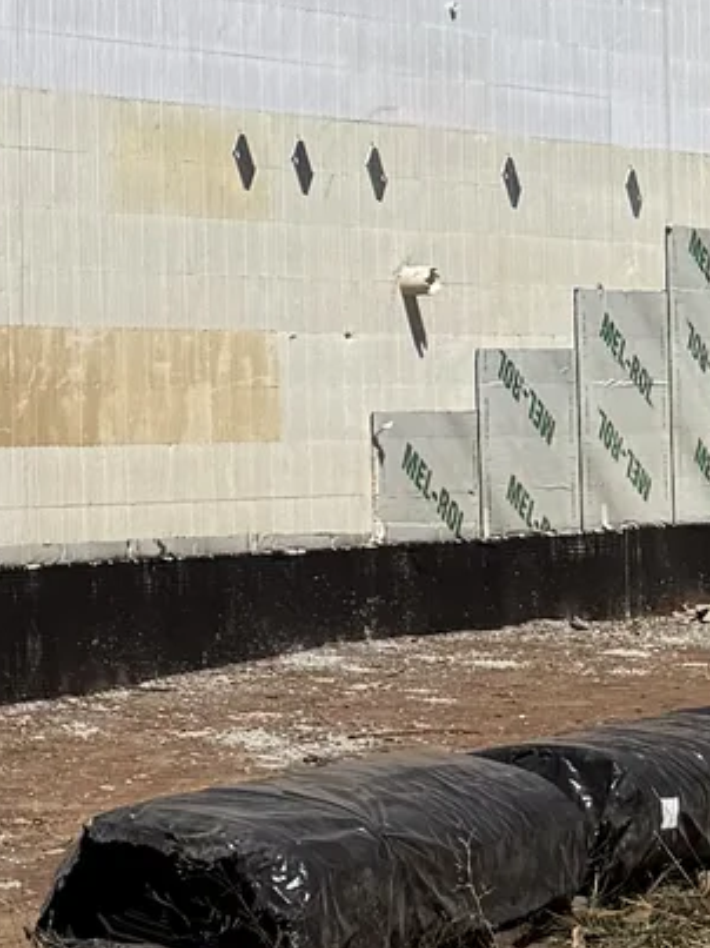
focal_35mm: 143
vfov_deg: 13.7
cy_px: 115
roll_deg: +1.4
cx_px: -1079
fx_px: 3913
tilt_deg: +3.6
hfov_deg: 9.2
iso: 80
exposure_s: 1/11905
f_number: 1.78
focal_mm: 6.76
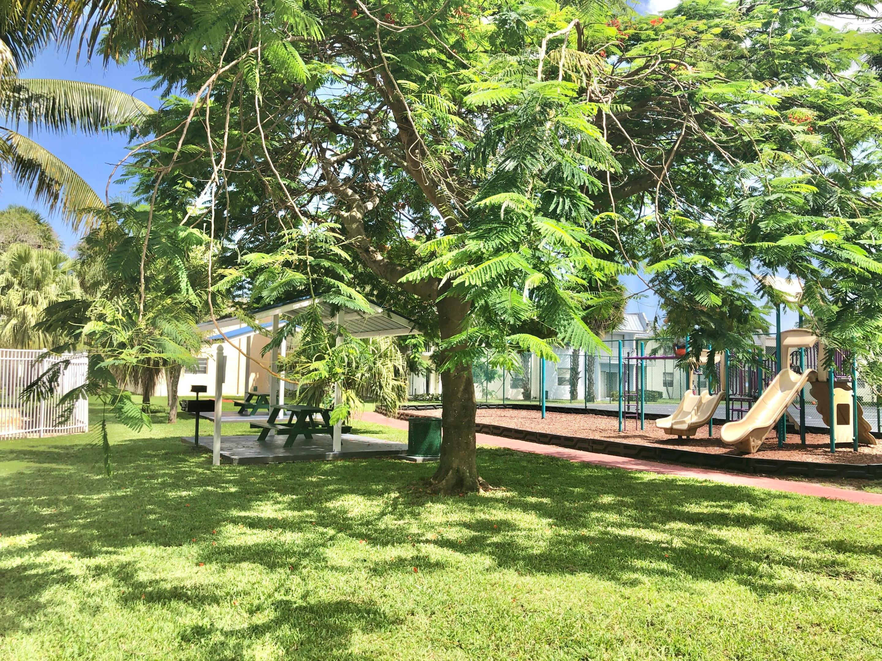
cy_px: 330
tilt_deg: +3.2
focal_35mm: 28
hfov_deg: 63.4
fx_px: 713
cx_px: 441
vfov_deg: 49.7
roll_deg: -1.7
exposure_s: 1/867
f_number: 1.8
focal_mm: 3.99
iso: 20
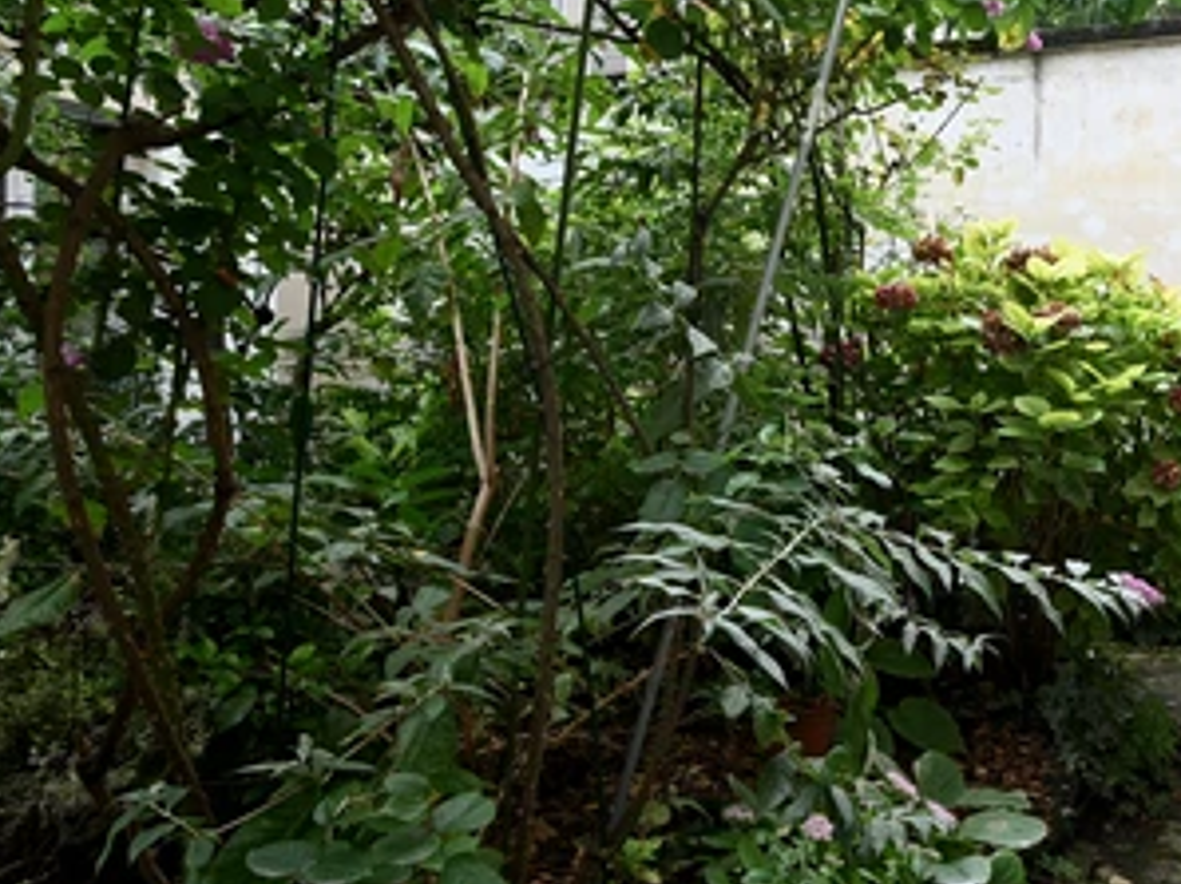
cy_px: 434
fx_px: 1057
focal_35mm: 31
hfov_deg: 51.7
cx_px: 1058
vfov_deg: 45.4
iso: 200
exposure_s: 1/13
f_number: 11
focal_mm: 16
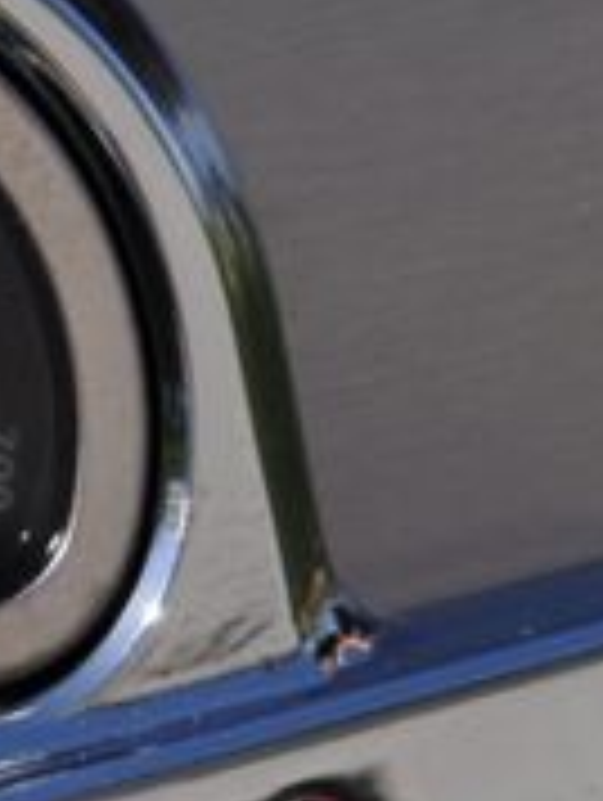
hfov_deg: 3.7
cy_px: 610
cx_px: -302
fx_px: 9278
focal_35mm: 400
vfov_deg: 4.9
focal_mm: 55
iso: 200
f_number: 10
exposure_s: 1/400
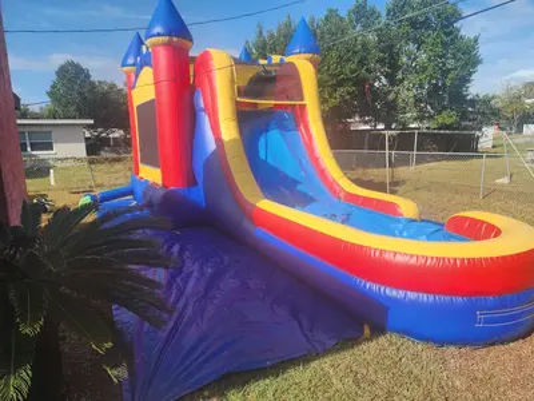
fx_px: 355
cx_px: 267
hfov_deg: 73.9
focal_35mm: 23
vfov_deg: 58.9
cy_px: 200
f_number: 1.8
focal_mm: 6.4
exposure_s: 1/754
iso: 12
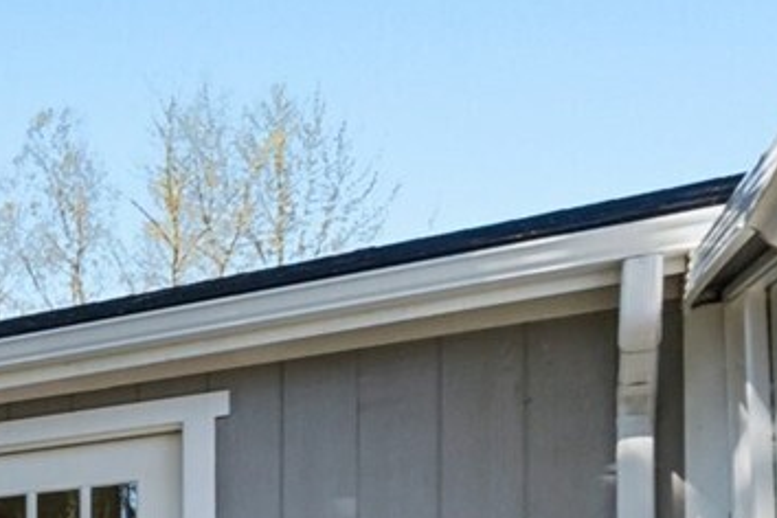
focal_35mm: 72
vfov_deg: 17.2
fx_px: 1554
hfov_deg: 15.4
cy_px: 761
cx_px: -1063
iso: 250
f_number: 9
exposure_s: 1/100
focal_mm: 10
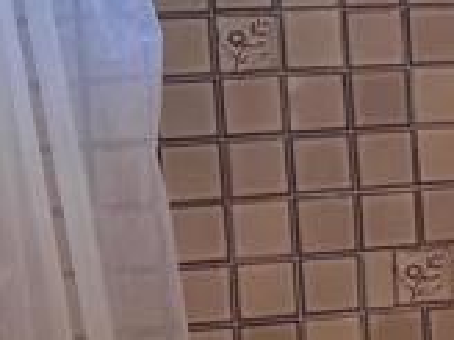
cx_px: 963
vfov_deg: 9.2
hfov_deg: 10.9
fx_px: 2125
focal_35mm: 162
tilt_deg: -6.0
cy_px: 218
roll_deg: +2.5
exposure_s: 1/60
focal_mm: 5.96
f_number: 1.6
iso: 200
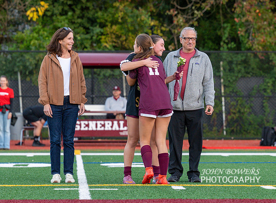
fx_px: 1735
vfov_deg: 6.7
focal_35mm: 219
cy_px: 88
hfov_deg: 9.1
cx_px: 162
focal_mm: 130
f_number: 3.5
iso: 1400
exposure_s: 1/1000
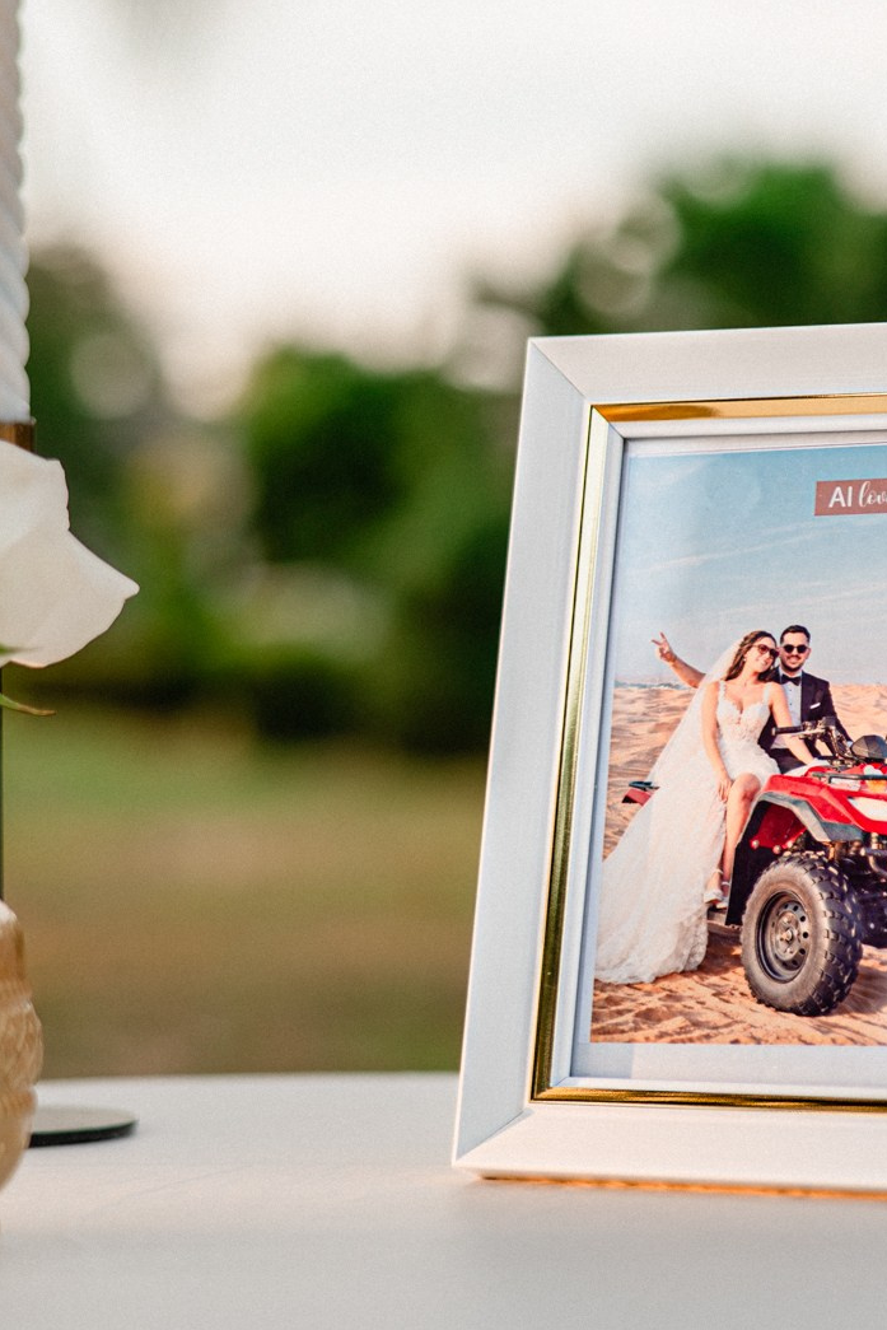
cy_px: 484
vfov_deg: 18.6
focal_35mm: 110
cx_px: 341
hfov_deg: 12.4
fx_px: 4064
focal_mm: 50
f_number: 2.2
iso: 100
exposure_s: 1/400
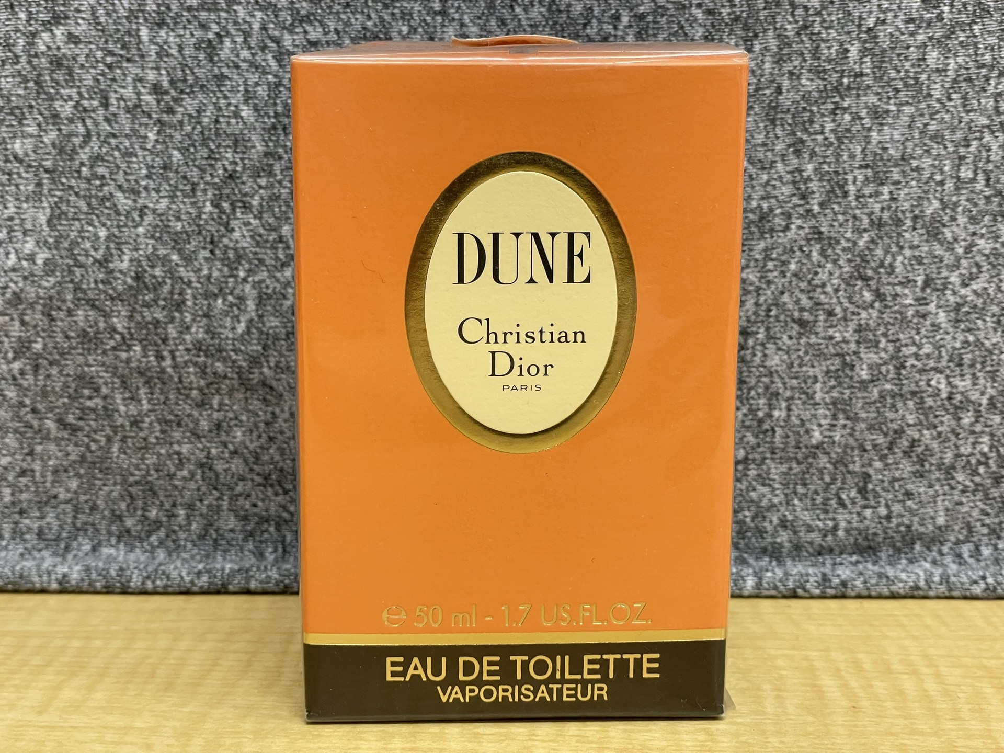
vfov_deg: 28.0
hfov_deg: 36.8
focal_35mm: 52
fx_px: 1508
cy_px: 376
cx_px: 502
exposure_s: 1/98
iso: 200
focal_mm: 6
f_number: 2
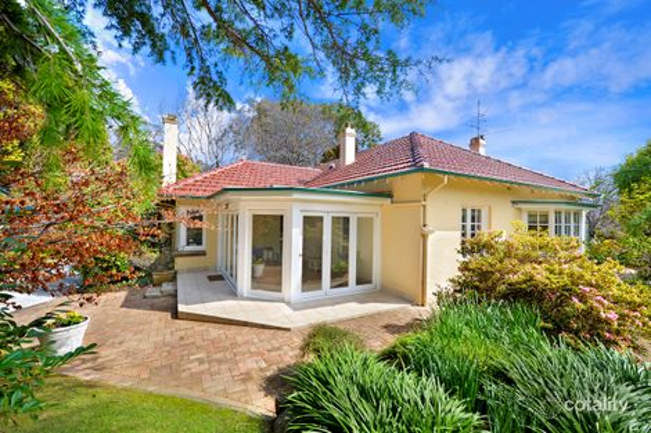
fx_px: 271
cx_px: 326
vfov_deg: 77.3
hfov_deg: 100.4
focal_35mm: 15
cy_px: 216
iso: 125
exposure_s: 1/80
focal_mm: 15
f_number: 10
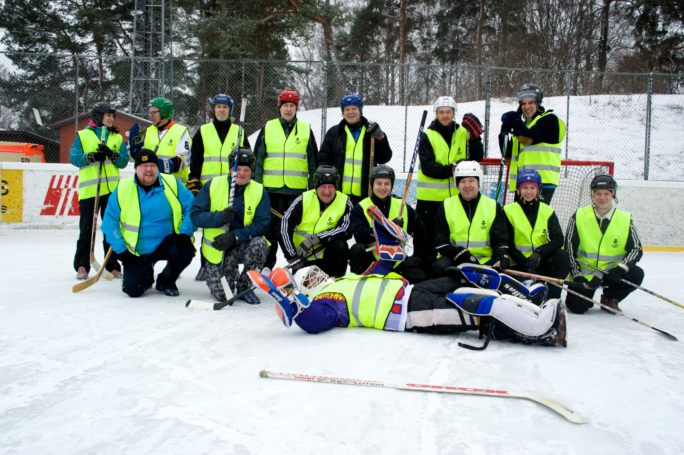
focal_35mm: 33
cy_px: 228
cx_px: 342
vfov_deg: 39.9
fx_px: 626
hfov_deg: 57.3
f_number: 7.1
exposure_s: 1/200
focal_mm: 22
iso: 200
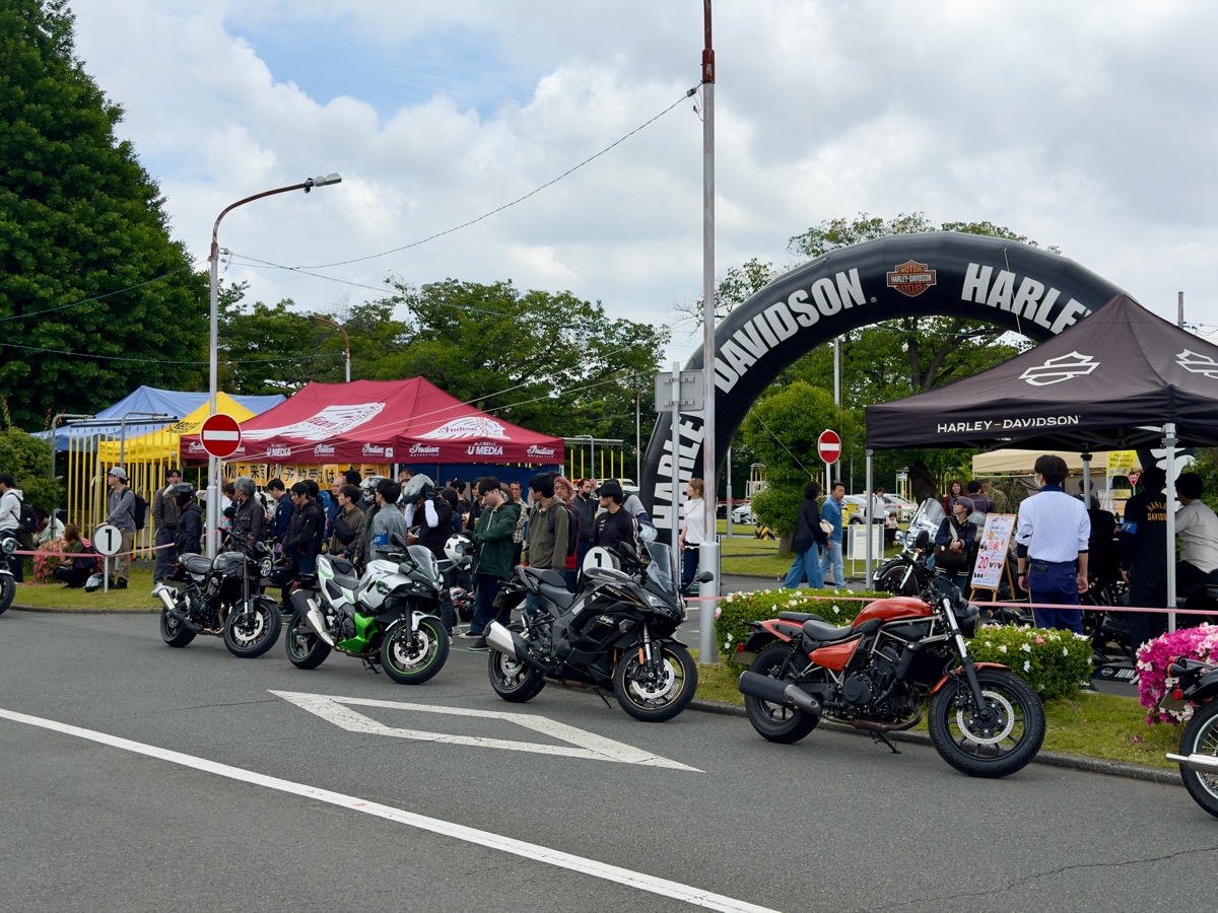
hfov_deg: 39.7
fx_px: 1689
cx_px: 609
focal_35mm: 48
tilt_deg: +1.2
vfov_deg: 30.3
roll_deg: -0.4
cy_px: 456
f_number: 1.78
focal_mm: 6.76
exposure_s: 1/5208
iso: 64
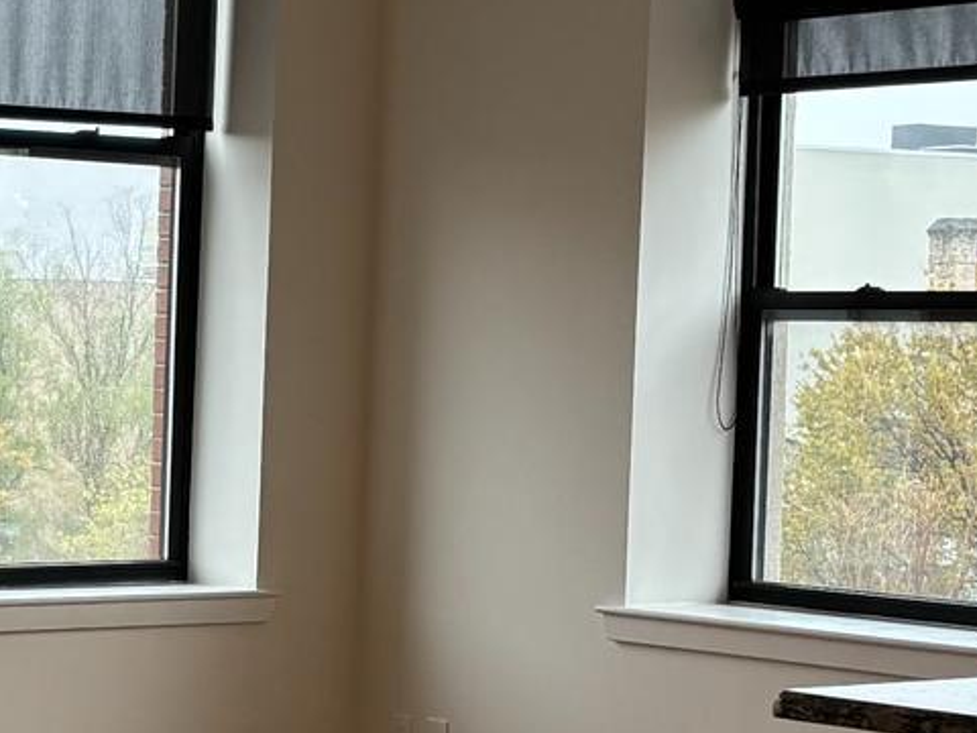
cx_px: -132
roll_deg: -1.9
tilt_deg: -3.4
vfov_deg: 13.3
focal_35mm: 111
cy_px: 576
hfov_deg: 17.1
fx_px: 3133
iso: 125
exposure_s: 1/120
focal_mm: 5.96
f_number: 1.6
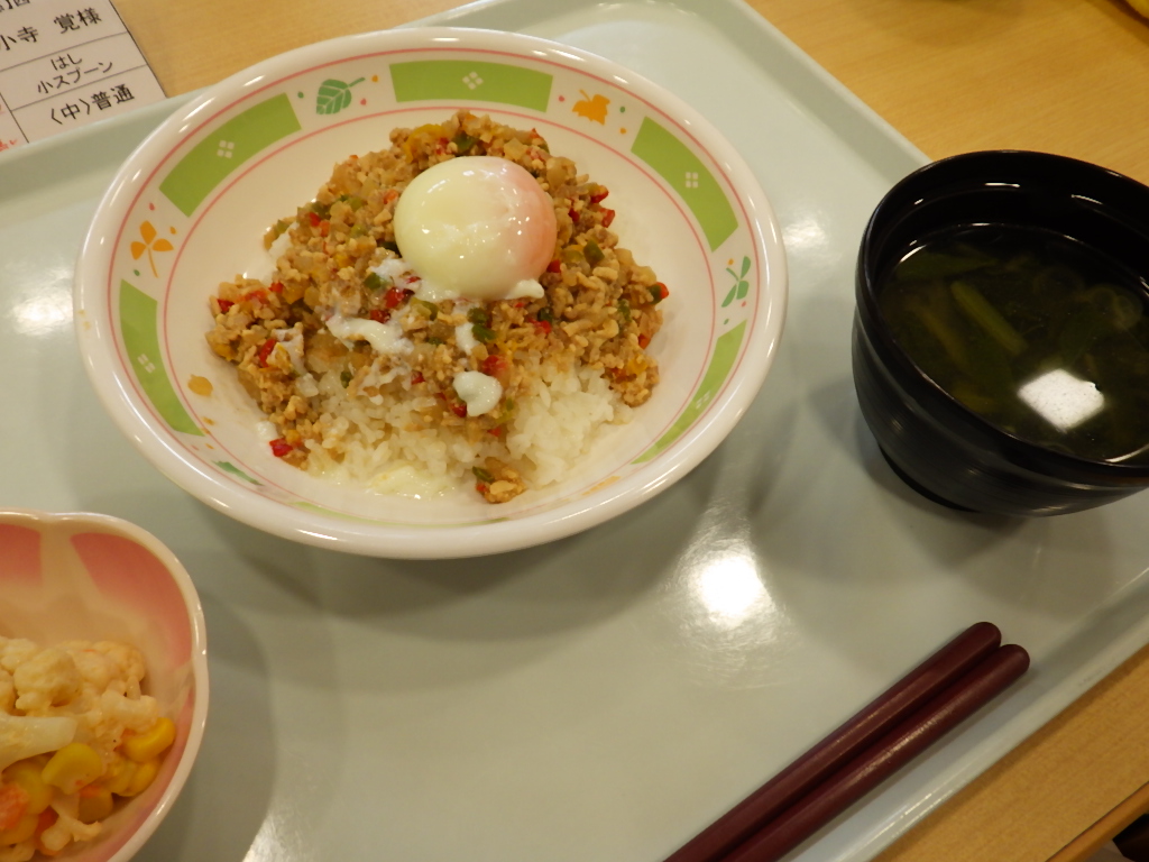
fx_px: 929
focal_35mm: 28
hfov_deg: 63.4
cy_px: 431
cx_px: 574
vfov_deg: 49.7
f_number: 3.5
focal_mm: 5
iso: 125
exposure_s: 1/50
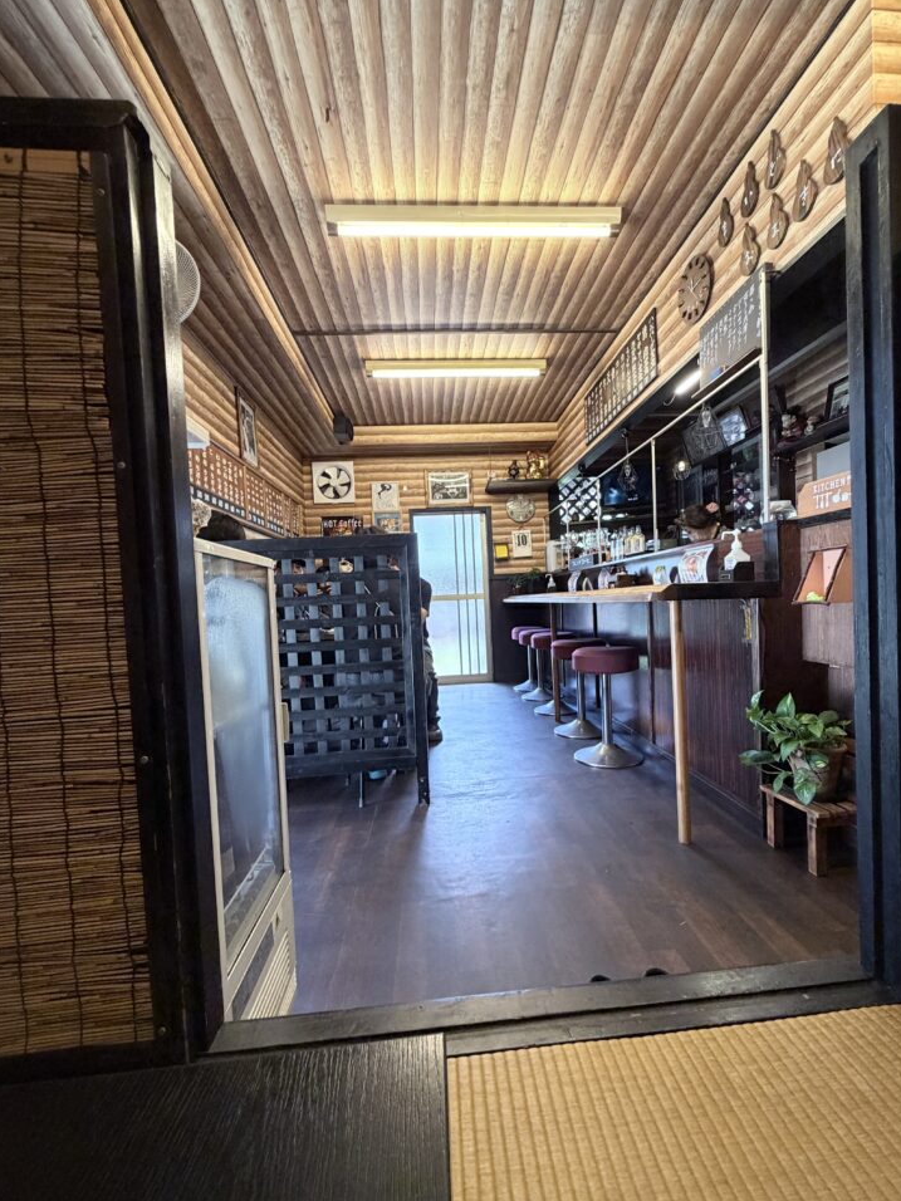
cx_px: 475
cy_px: 619
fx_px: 521
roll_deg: +2.5
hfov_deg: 81.7
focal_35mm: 15
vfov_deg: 98.1
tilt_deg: -1.9
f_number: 2.2
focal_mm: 2.22
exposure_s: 1/60
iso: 320
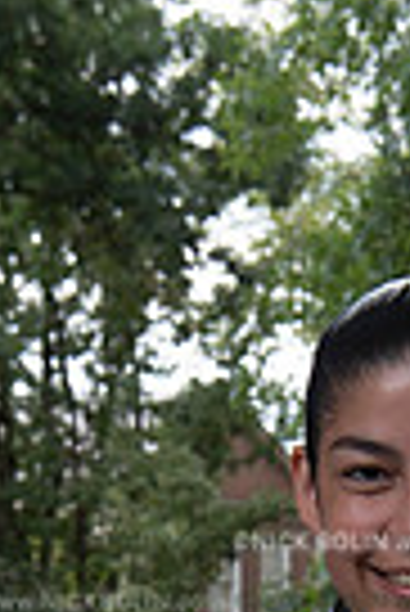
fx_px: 2709
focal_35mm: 159
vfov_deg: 12.2
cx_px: 437
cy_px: 972
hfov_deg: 8.6
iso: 500
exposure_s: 1/100
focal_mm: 48
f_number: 8
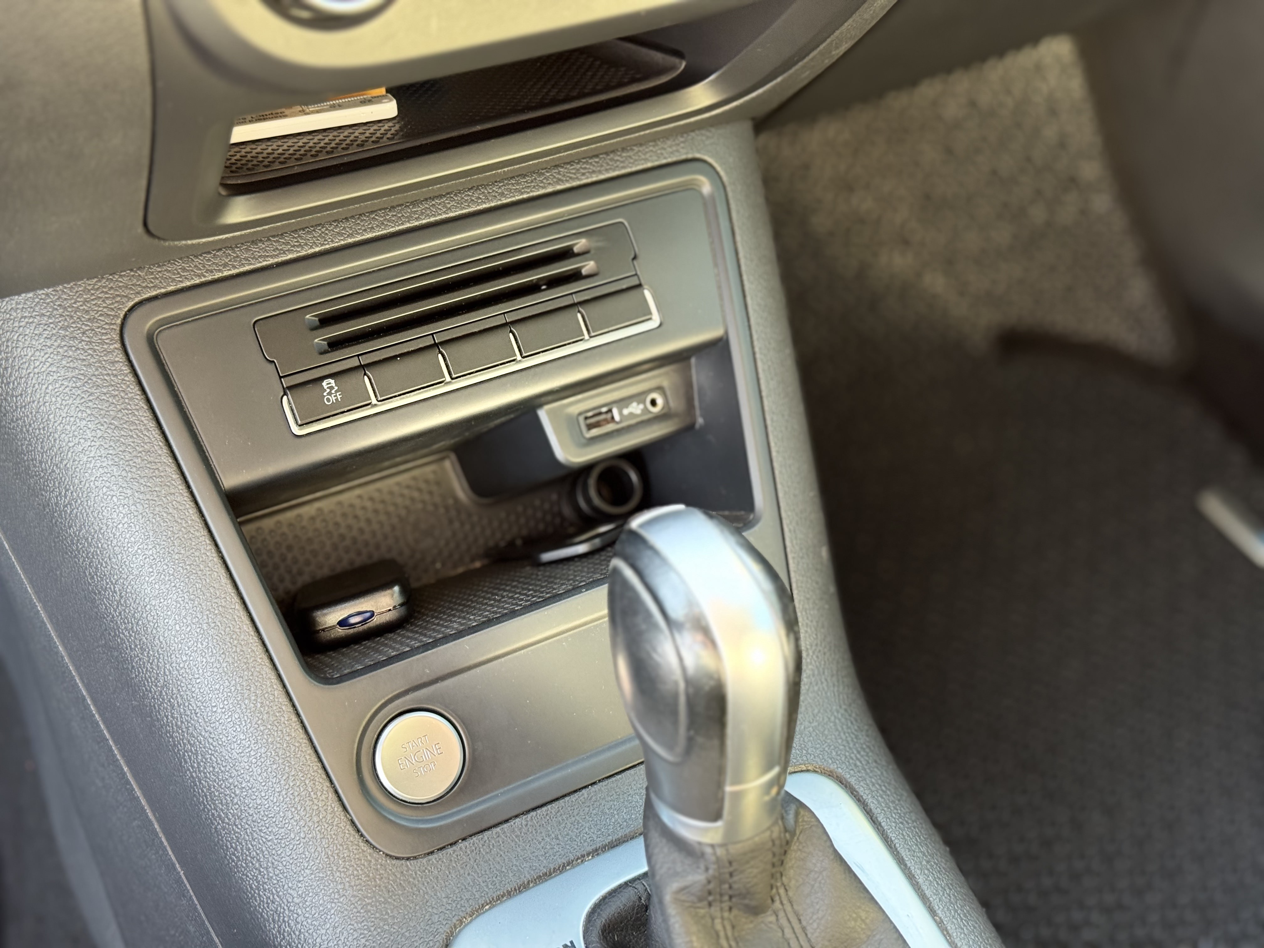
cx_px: 632
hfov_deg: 39.7
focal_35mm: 48
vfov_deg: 30.3
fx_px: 1753
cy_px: 474
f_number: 1.78
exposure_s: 1/60
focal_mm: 6.76
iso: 125
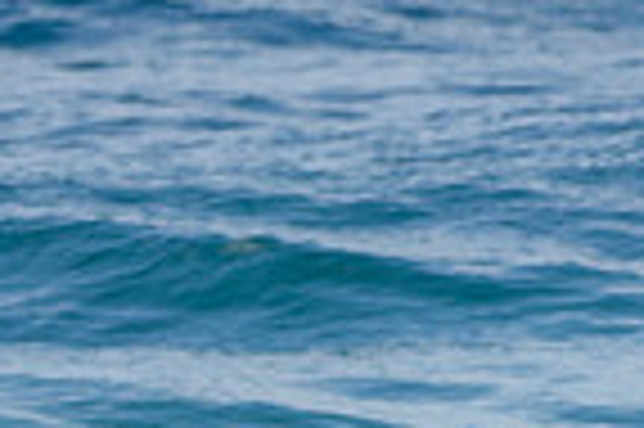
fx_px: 44438
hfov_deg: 0.8
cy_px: 485
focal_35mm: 2487
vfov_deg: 0.6
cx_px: -48
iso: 110
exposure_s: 1/2000
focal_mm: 500
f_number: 5.6
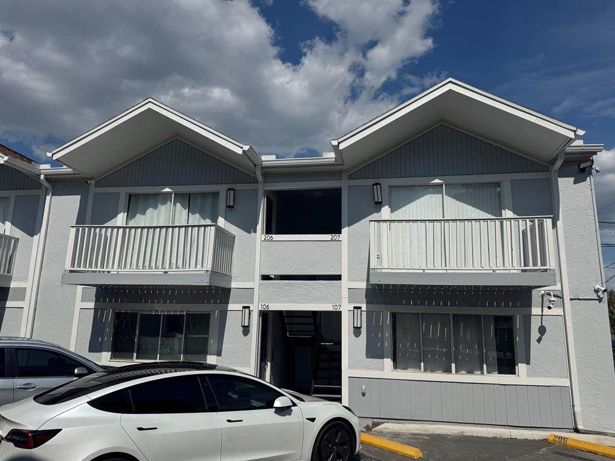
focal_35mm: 25
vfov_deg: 54.9
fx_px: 444
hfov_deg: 69.4
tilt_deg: +11.8
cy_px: 232
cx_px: 312
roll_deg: -1.6
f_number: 1.78
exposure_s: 1/12346
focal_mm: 6.76
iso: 64
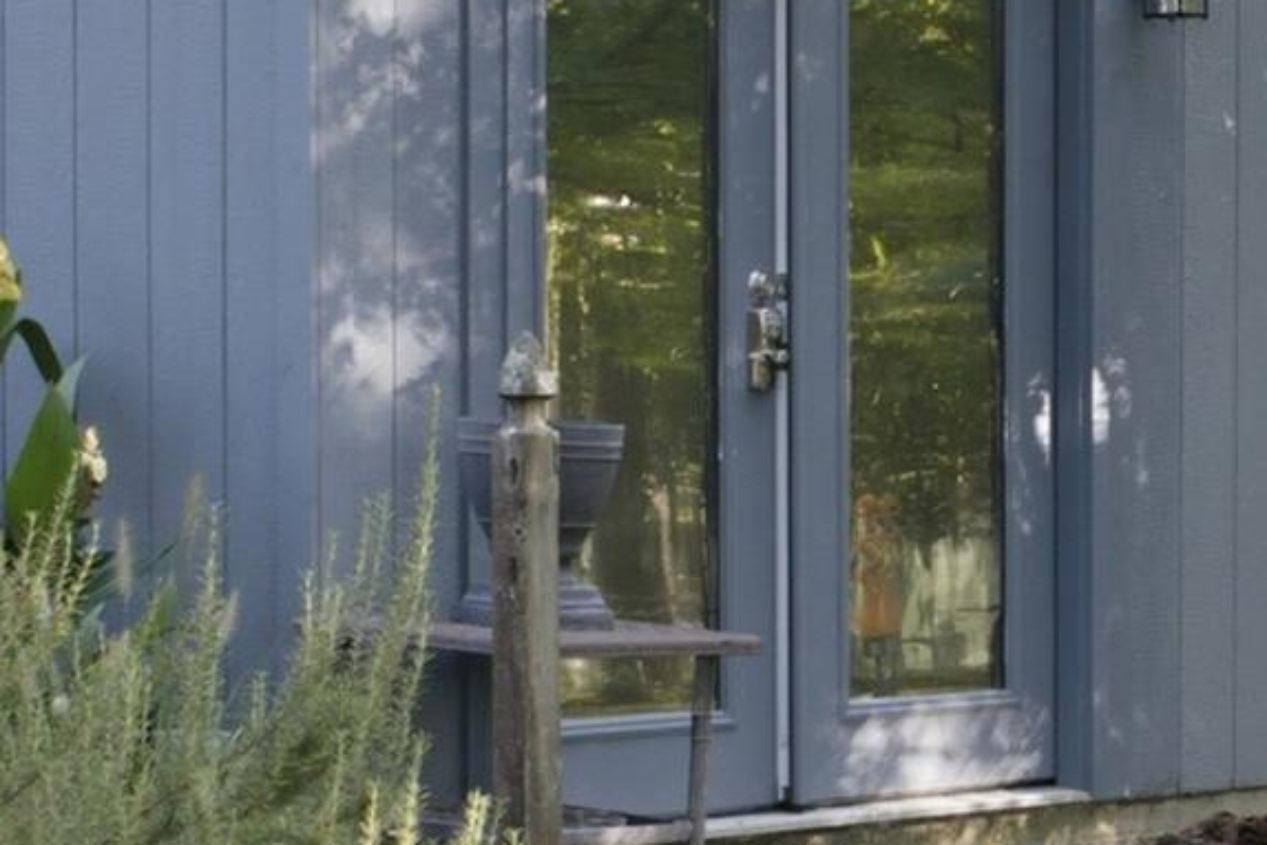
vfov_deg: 9.1
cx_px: 1008
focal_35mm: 150
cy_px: 388
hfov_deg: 13.6
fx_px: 5279
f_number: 6.3
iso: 400
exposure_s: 1/60
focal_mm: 42
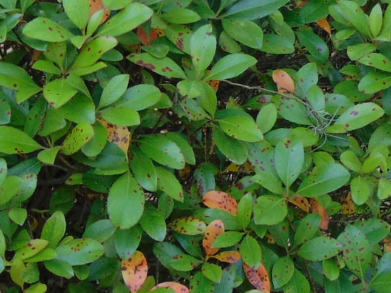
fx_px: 1909
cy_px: 94
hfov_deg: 11.5
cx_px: 444
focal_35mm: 169
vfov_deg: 8.8
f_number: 3.3
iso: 80
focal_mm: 7.6
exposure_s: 1/60
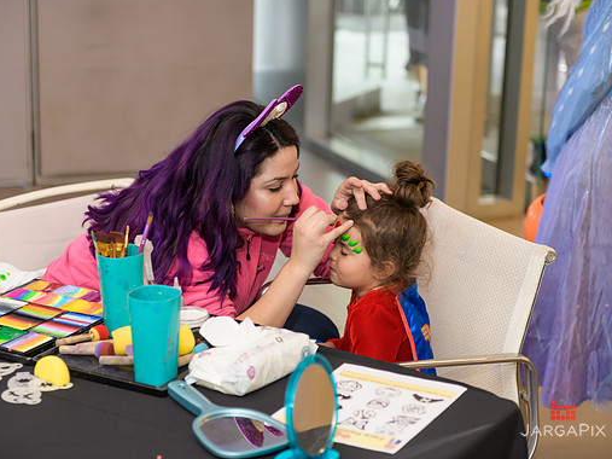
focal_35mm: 77
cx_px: 286
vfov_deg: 19.1
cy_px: 229
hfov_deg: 25.3
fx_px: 1361
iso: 1000
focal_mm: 70
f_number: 3.2
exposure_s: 1/125
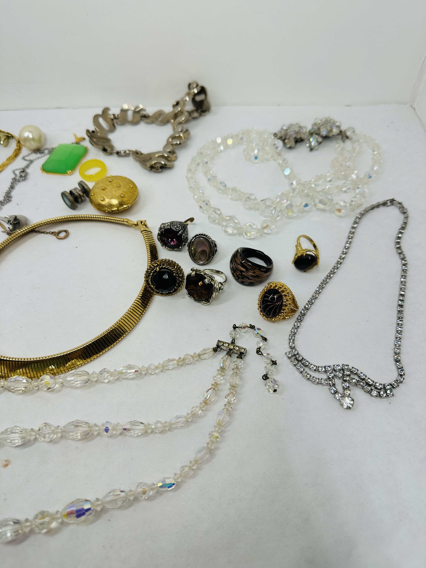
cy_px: 284
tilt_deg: -52.3
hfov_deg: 56.8
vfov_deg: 71.6
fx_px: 394
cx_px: 213
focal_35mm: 24
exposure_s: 1/1304
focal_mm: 6.86
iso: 80
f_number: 1.78
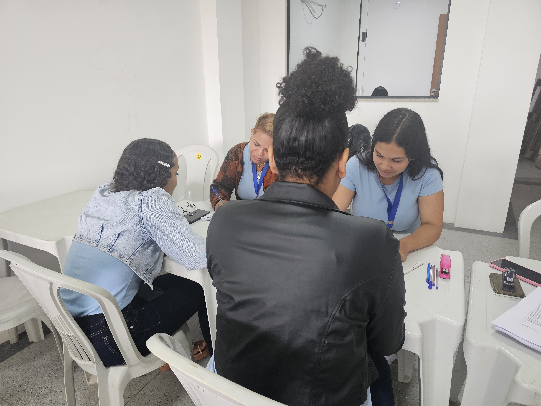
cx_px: 270
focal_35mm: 23
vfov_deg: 58.9
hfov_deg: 73.9
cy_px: 203
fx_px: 359
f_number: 1.7
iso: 400
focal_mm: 6.3
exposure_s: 1/120
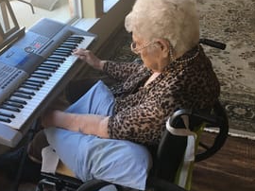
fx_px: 316
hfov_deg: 43.3
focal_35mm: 43
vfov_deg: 33.5
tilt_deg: -34.4
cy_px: 99
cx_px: 86
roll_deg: +3.5
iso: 25
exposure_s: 1/30
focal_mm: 4.15
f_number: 2.2
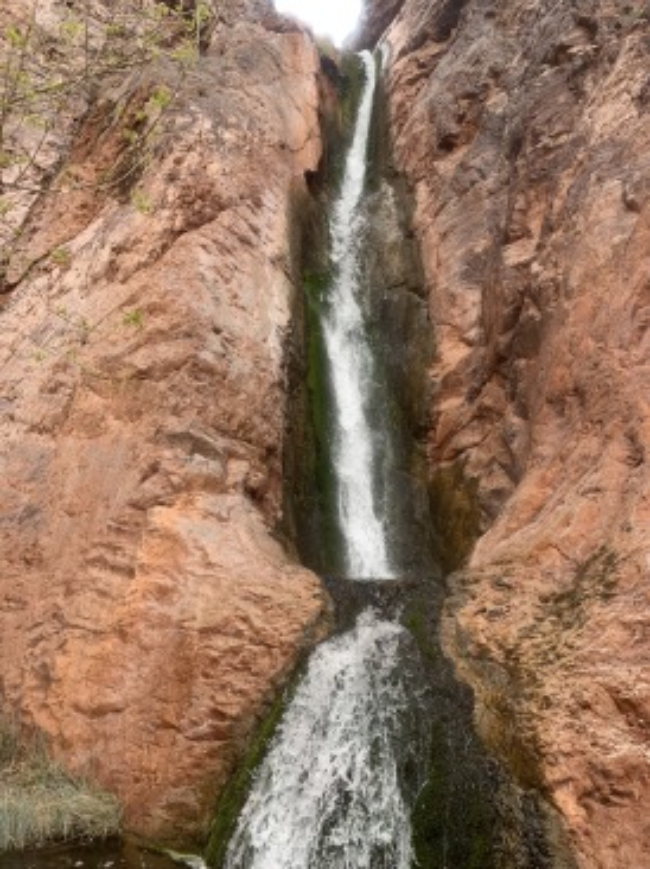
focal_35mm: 26
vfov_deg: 67.3
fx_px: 652
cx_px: 325
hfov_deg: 53.0
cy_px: 434
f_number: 1.8
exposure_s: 1/121
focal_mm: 4.25
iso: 25
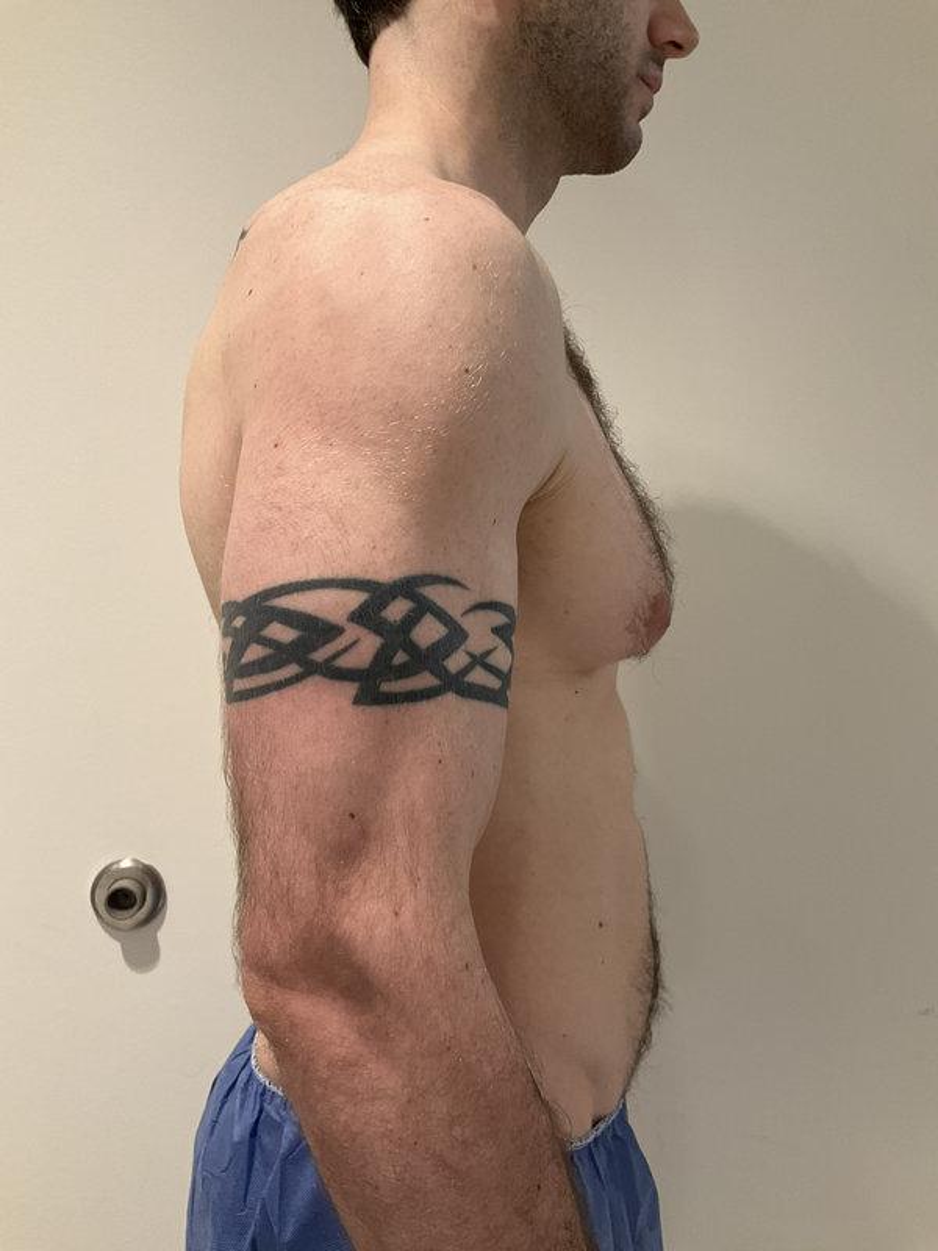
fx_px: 1048
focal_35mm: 29
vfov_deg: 61.7
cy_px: 626
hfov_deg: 48.2
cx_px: 469
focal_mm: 3
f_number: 1.8
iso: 80
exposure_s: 1/60
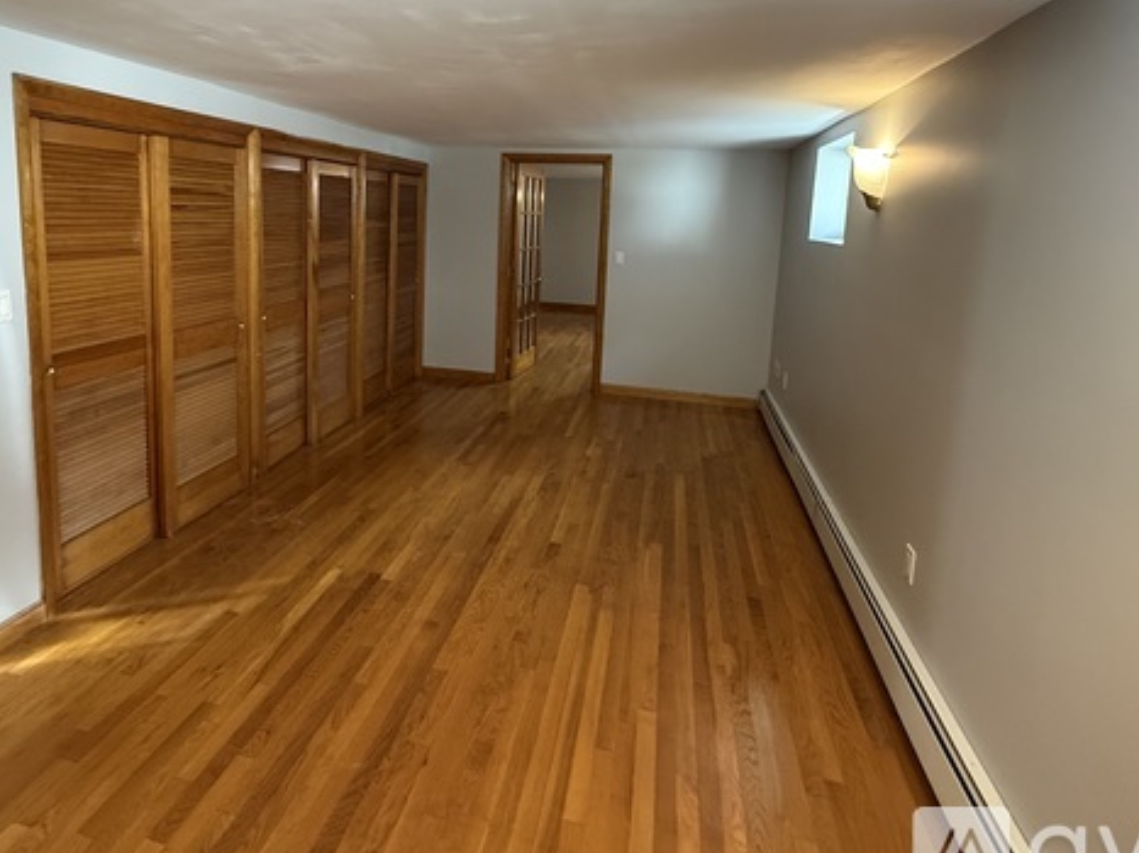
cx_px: 494
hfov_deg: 81.3
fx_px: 658
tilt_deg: -6.7
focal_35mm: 20
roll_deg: -2.2
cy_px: 295
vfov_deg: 64.5
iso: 640
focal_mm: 2.22
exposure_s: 1/60
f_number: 2.2
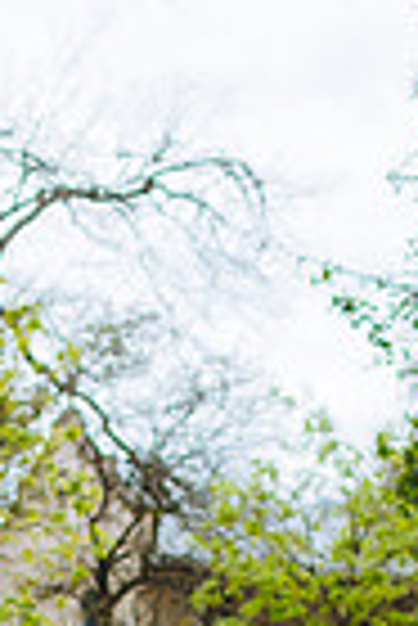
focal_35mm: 113
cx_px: -36
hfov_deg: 12.0
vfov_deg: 16.8
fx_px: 1963
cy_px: 869
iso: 80
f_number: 2
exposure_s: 1/2000
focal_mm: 35
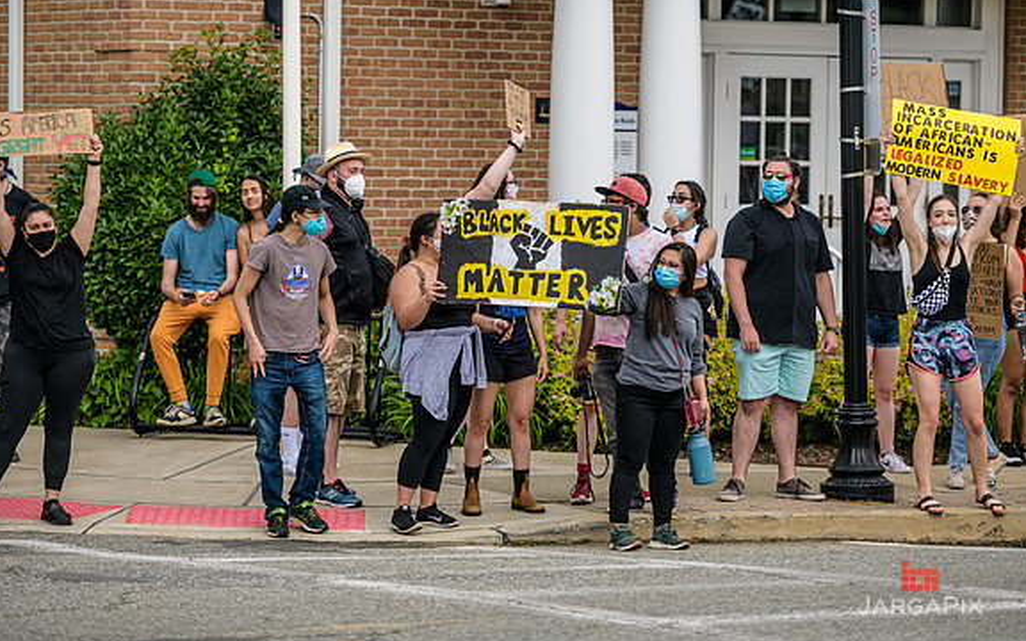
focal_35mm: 154
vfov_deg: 8.5
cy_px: 309
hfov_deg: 13.6
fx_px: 4306
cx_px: 511
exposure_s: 1/2500
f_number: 3.2
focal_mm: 150
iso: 200
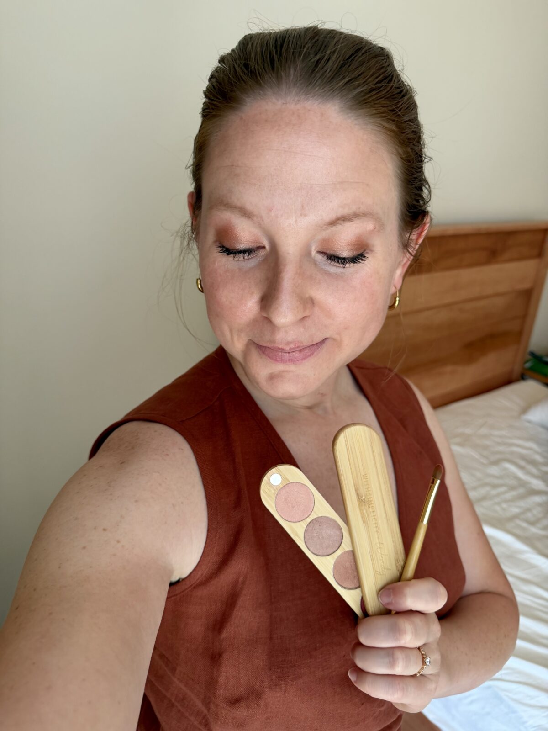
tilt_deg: -22.7
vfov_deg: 71.6
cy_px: 366
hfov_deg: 56.8
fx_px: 507
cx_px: 274
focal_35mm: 24
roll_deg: -4.3
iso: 160
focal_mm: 6.76
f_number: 1.78
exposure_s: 1/120
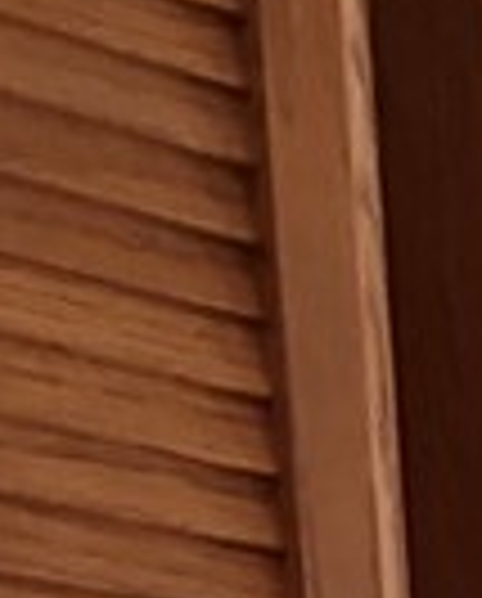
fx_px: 3465
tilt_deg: -5.3
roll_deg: +0.5
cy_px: 1875
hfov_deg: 7.1
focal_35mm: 195
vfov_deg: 8.2
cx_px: 1473
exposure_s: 1/60
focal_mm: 5.96
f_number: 1.6
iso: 320
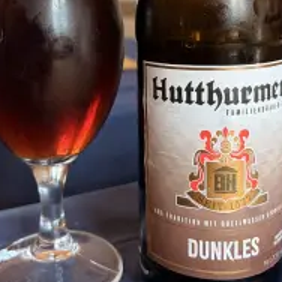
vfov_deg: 33.7
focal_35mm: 49
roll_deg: +2.1
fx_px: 452
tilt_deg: -7.1
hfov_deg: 34.6
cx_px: 123
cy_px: 58
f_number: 1.6
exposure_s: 1/122
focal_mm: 5.96
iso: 125
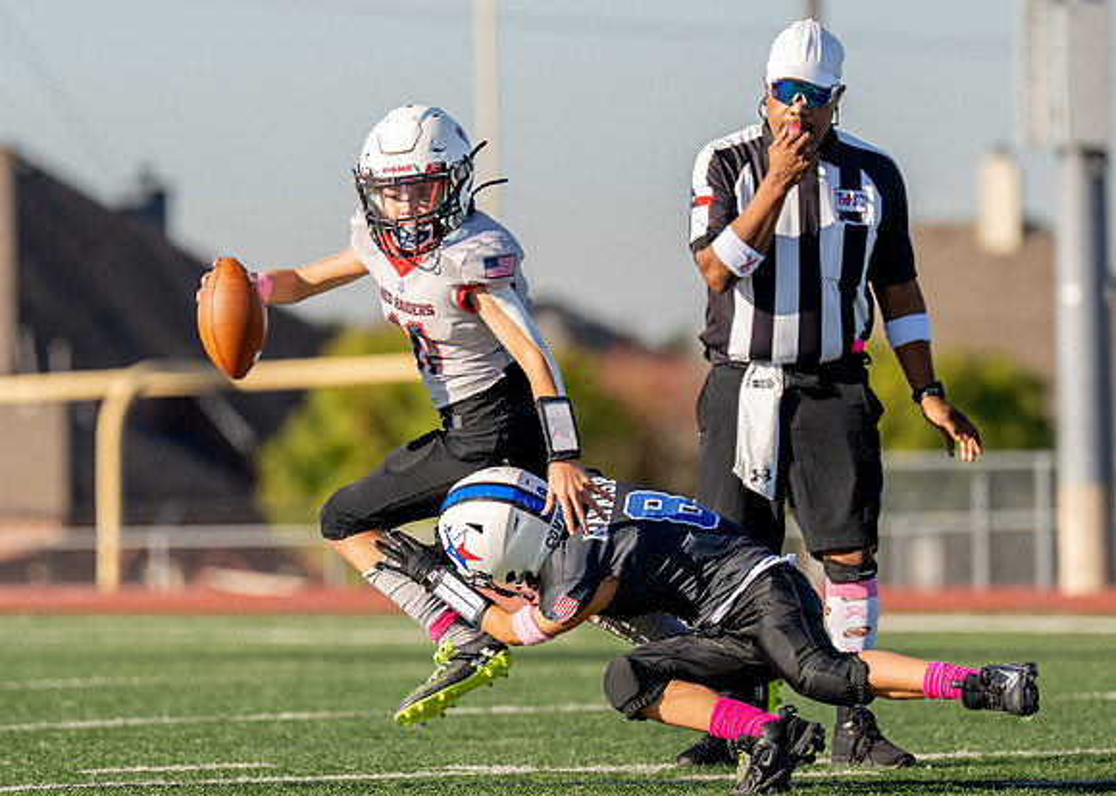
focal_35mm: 381
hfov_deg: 5.3
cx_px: 470
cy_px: 402
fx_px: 12088
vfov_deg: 3.8
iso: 250
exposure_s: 1/5000
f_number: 2.8
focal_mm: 200
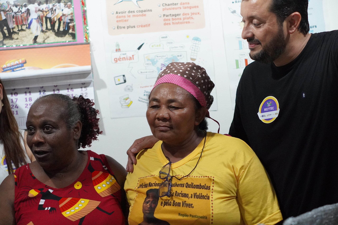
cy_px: 112
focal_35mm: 75
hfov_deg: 27.0
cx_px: 169
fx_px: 704
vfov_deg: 18.2
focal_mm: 50
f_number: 2.2
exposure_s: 1/160
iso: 6400
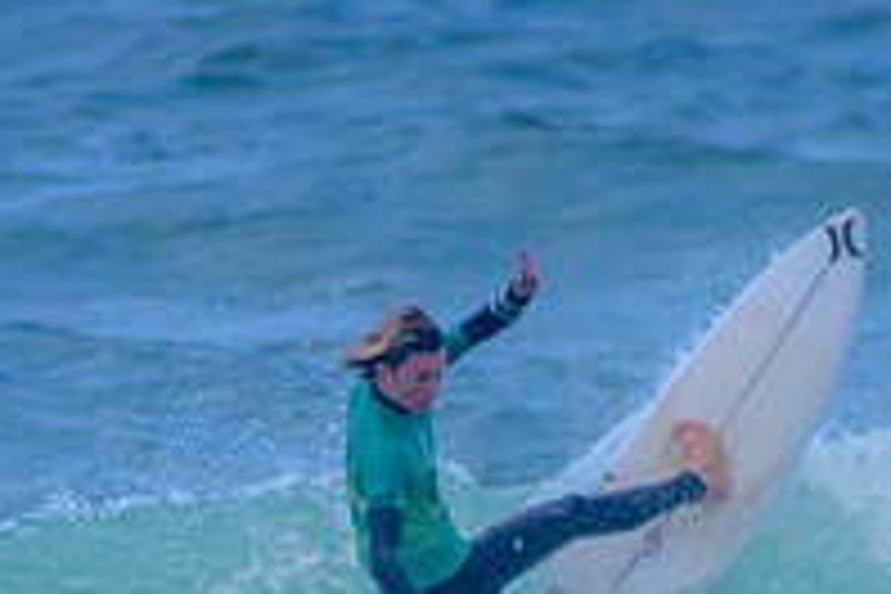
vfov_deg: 0.5
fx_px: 72438
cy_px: 749
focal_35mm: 2927
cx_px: 680
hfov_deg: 0.7
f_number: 11
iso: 2200
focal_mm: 1000
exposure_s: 1/2500
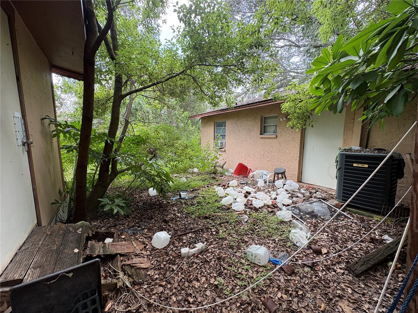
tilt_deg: -6.0
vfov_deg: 85.7
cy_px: 156
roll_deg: -0.2
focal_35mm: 14
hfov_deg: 102.1
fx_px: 169
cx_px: 209
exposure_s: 1/99
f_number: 2.2
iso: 50
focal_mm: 2.22
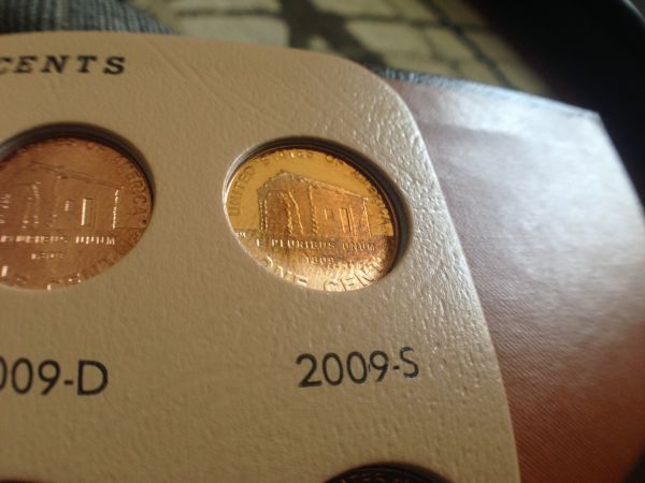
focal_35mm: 33
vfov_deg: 42.9
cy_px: 242
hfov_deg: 55.4
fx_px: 615
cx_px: 322
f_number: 2.4
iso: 100
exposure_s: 1/20
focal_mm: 4.12
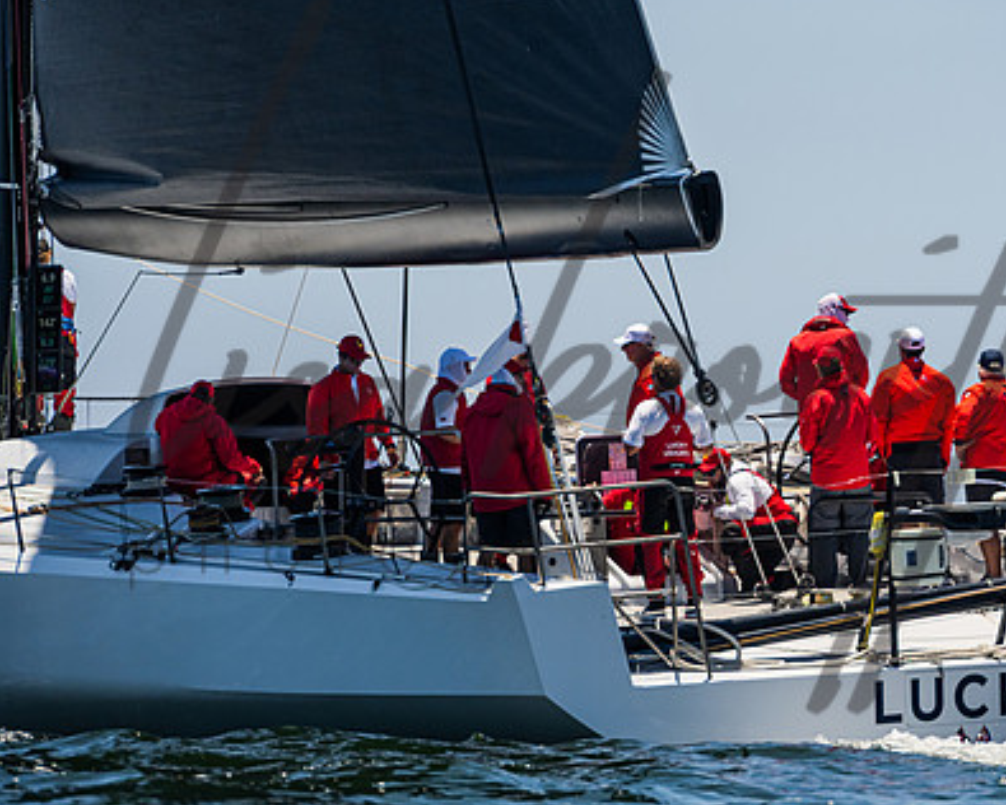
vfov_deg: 3.5
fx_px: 13190
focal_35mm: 443
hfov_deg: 4.4
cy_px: 399
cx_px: 676
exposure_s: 1/2500
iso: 500
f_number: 8
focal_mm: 290
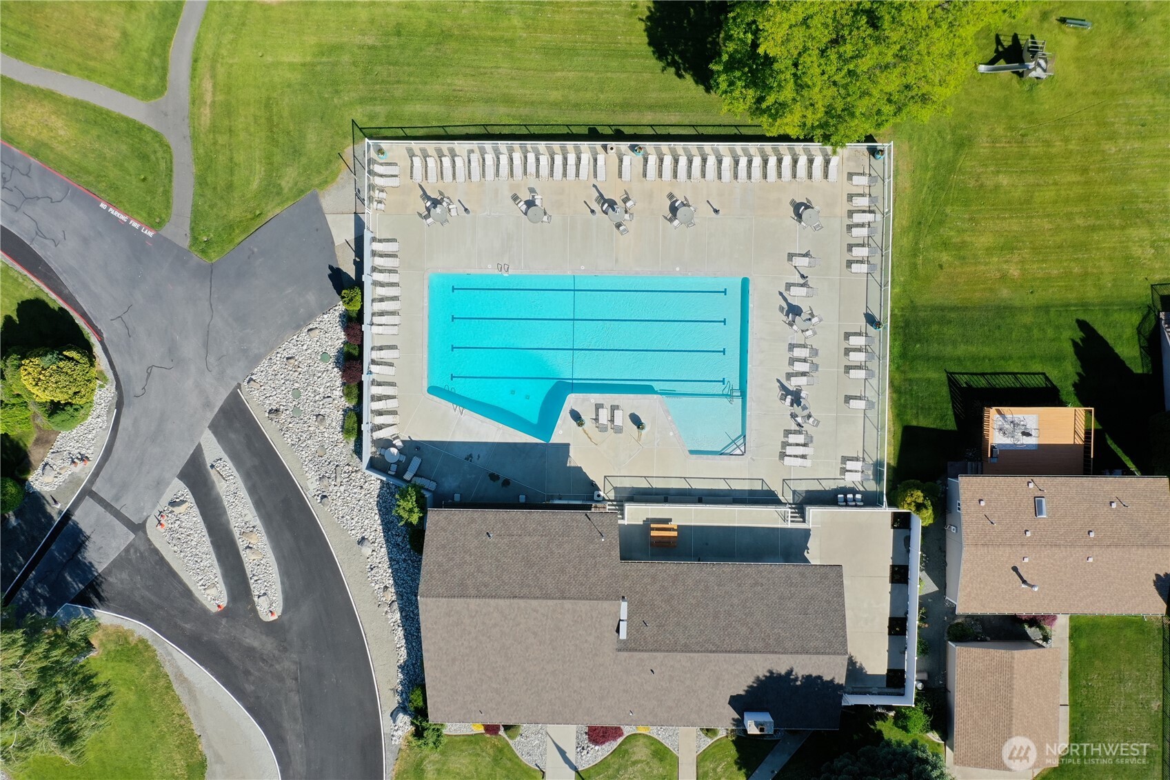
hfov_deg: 65.5
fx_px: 910
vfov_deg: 46.4
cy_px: 390
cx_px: 585
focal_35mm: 28
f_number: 5.6
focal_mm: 10.26
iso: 100
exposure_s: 1/320
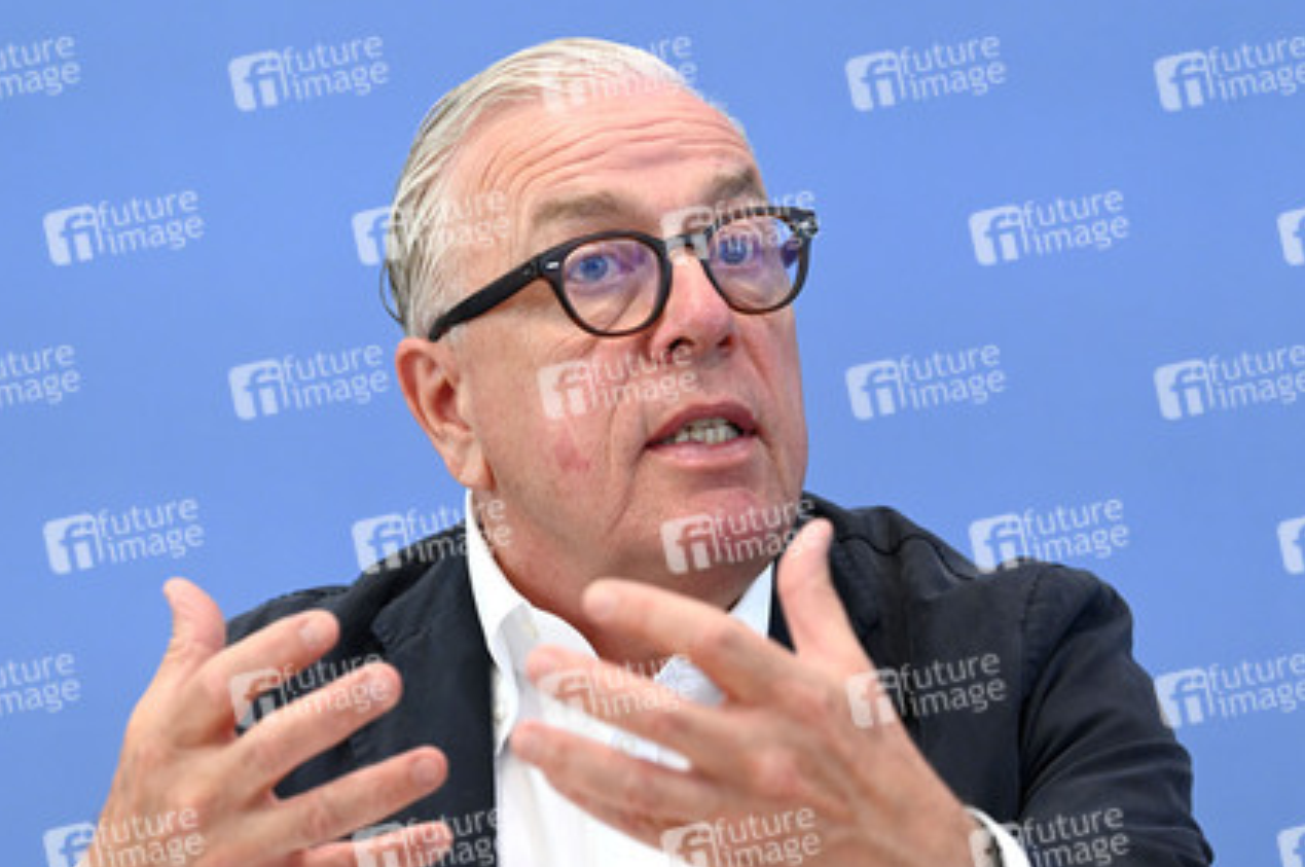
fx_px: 5214
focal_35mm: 144
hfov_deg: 14.3
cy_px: 460
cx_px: 659
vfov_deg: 9.5
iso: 4000
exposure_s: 1/800
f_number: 5.6
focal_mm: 135
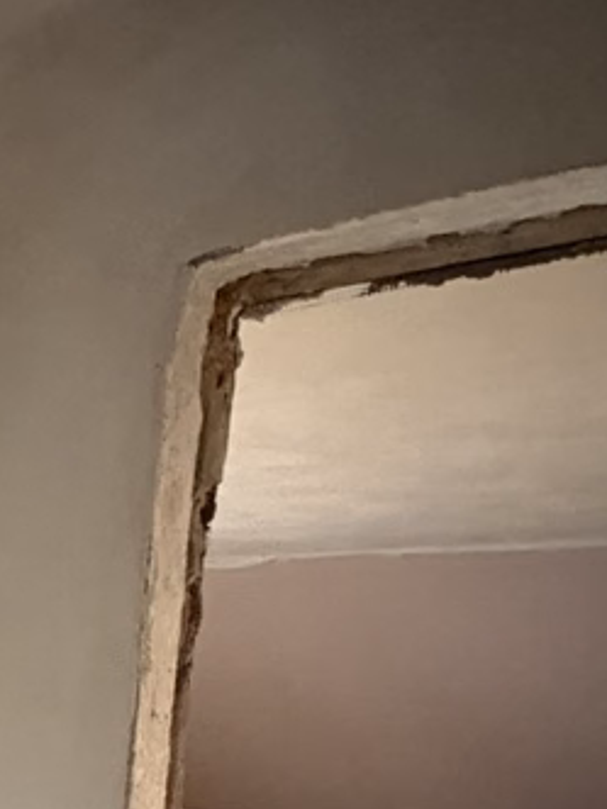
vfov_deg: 37.5
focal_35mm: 45
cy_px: 811
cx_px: -244
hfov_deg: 25.9
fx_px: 1052
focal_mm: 2.22
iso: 1000
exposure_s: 1/34
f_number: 2.2
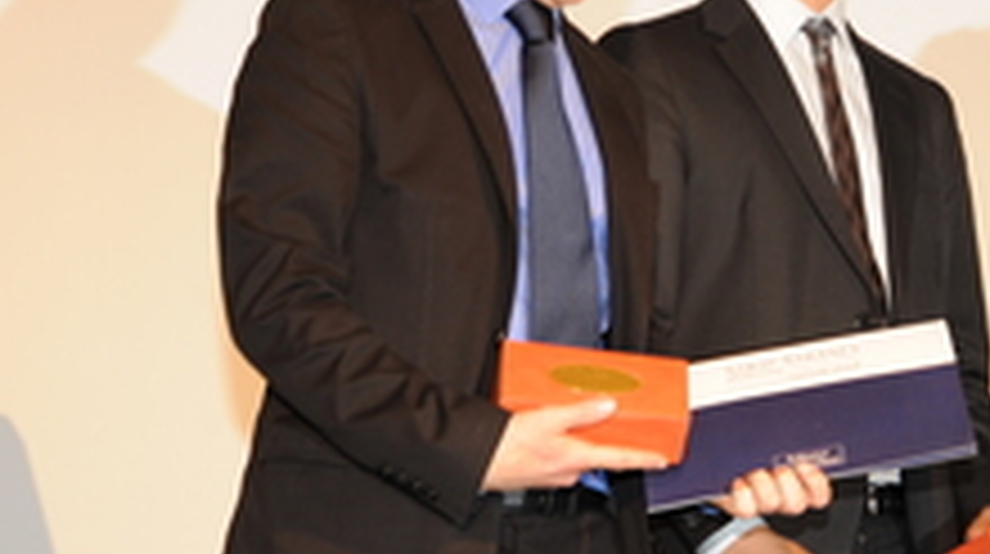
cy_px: 340
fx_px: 3119
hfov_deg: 17.9
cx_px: 742
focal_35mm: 119
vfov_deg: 10.1
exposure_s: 1/60
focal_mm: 52
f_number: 5.6
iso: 400
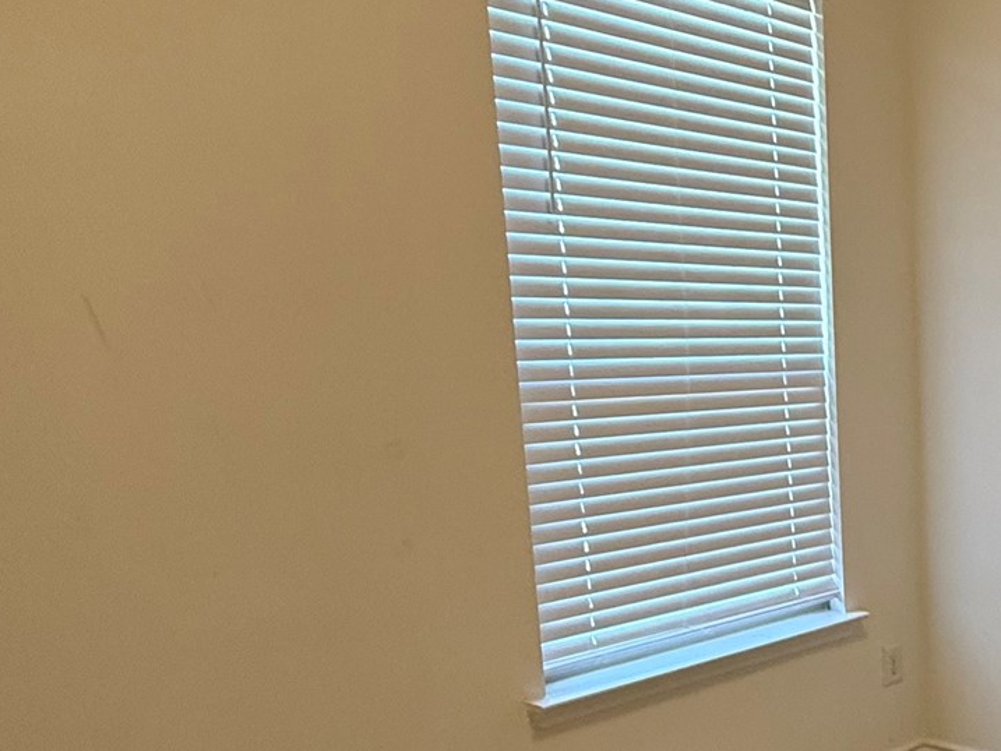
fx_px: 1157
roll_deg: -0.8
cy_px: 493
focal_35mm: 40
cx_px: 1237
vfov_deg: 35.7
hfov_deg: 35.4
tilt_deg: -8.2
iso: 250
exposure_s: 1/60
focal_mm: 2.22
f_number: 2.2
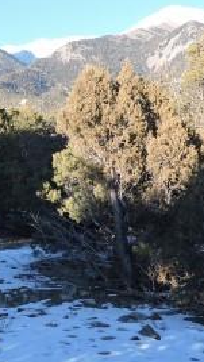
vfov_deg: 26.9
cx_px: 8
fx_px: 749
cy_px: 103
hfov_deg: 15.3
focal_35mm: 78
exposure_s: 1/320
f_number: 3.1
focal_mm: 5.4
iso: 100
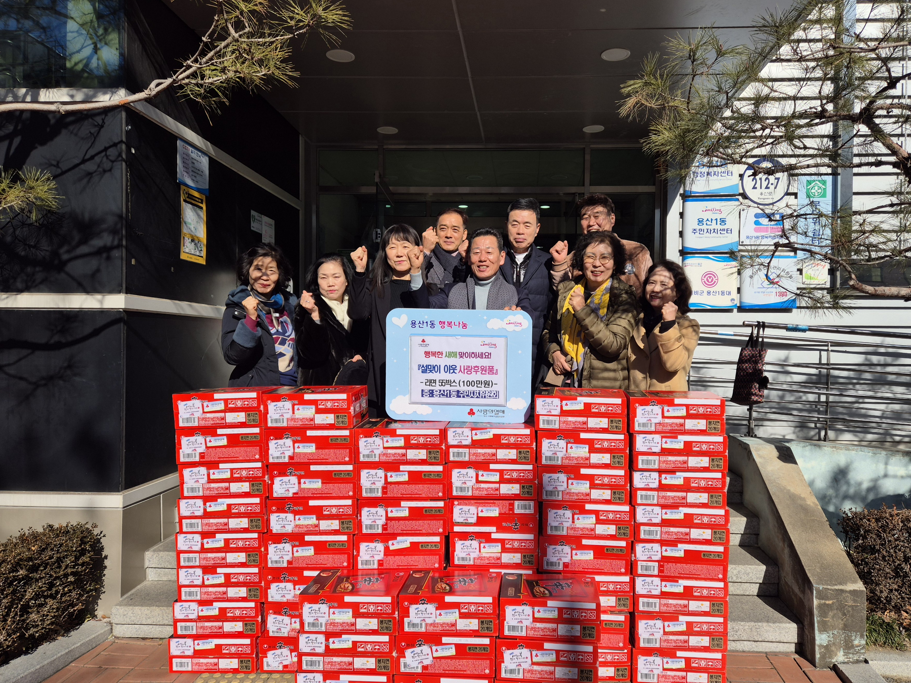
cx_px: 484
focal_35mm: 25
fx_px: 658
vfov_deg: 54.9
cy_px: 343
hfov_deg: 69.3
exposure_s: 1/3333
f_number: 1.8
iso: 25
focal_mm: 5.4
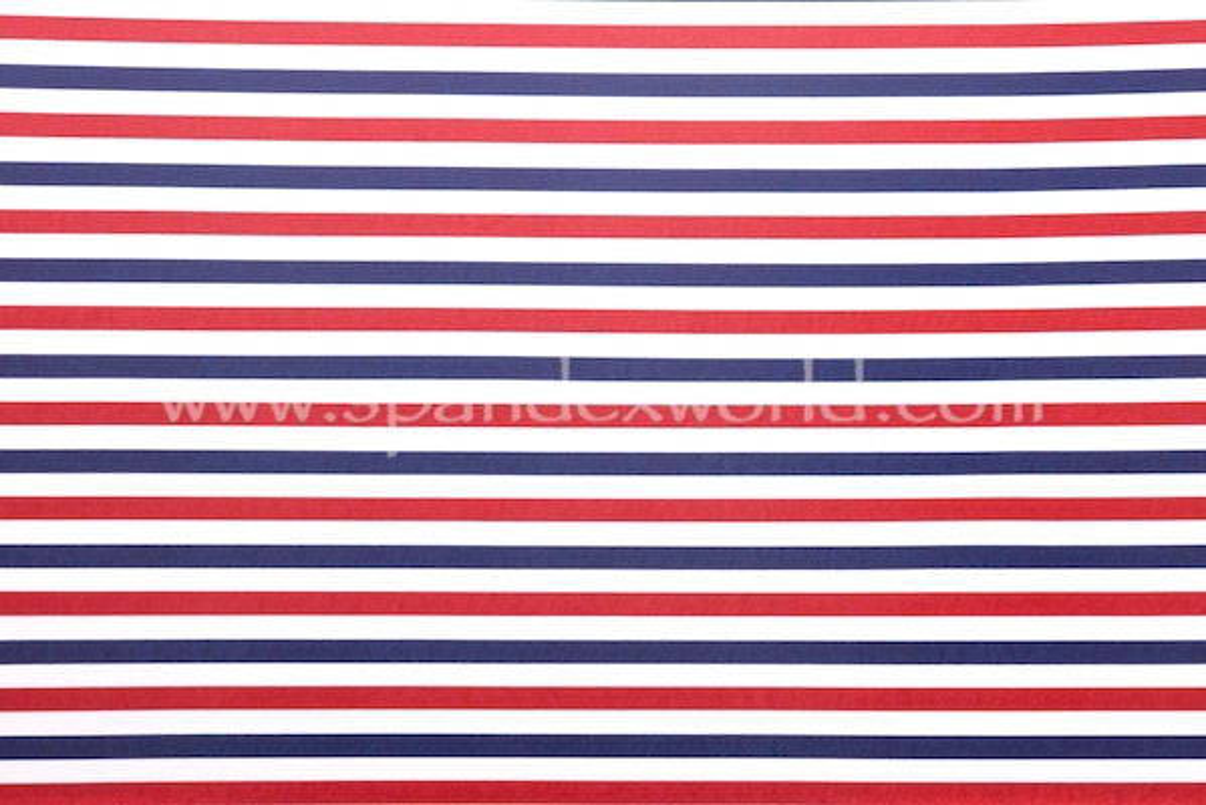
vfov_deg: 13.1
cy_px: 402
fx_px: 3519
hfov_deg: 19.4
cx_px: 603
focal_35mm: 105
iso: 400
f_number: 11
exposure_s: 1/640
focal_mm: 70
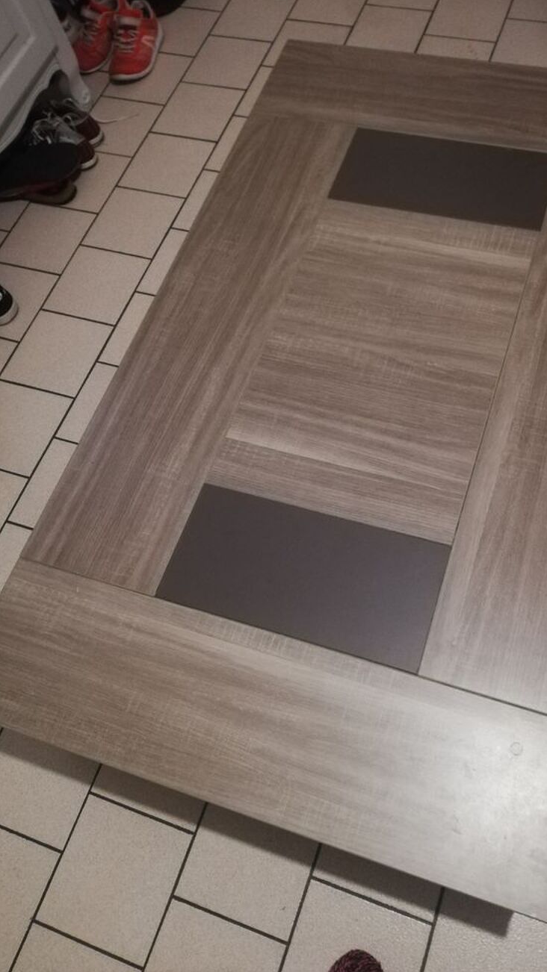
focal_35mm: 29
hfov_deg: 39.8
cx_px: 349
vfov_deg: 66.1
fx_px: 748
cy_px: 485
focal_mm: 3.81
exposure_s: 1/16.7
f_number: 2.2
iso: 1000
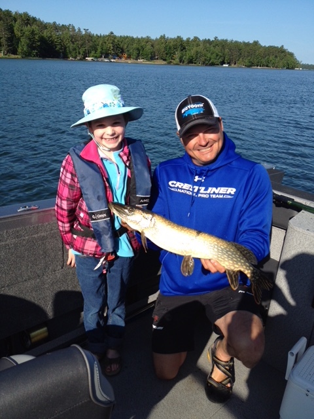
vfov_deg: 52.6
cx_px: 157
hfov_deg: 40.7
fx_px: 423
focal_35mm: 35
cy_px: 210
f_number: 2.4
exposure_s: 1/1416
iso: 50
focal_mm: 4.28
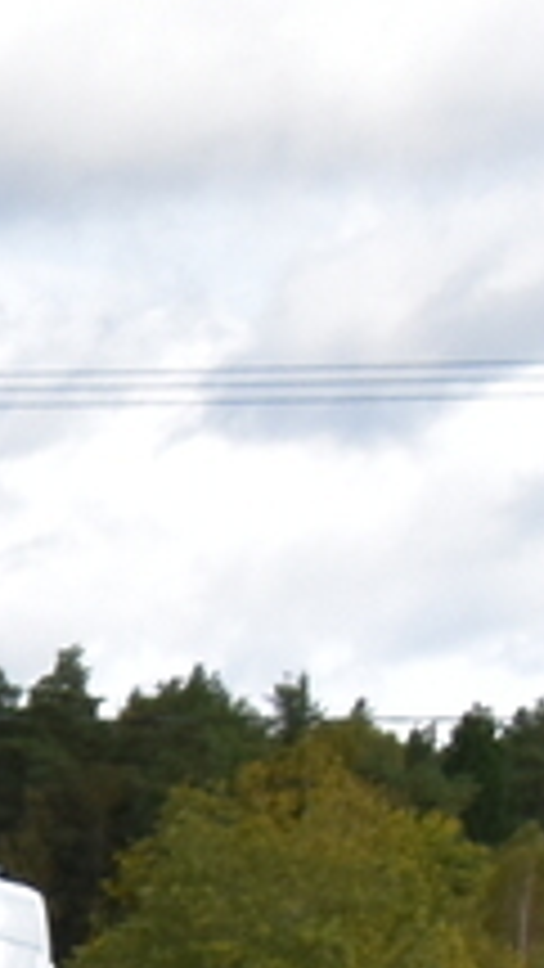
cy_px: 1670
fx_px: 6690
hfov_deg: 4.0
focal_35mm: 261
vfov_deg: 8.0
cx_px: -2518
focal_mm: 22
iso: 400
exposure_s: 1/350
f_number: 11
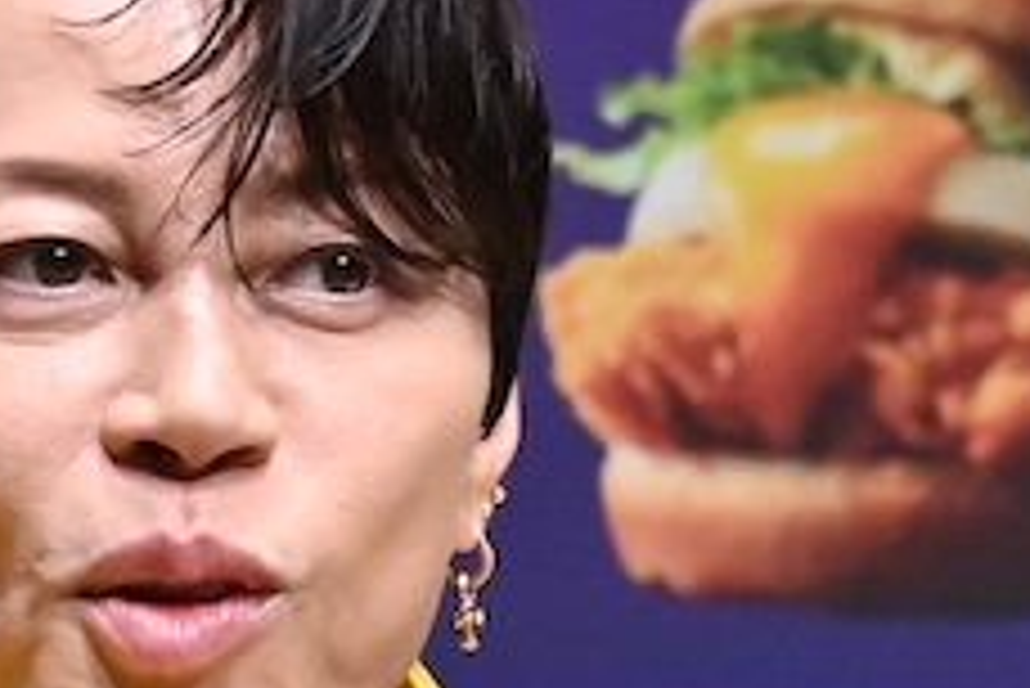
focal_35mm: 1963
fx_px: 56197
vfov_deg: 0.7
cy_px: 969
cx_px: 463
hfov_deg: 1.1
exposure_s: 1/800
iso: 6400
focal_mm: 300
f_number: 9
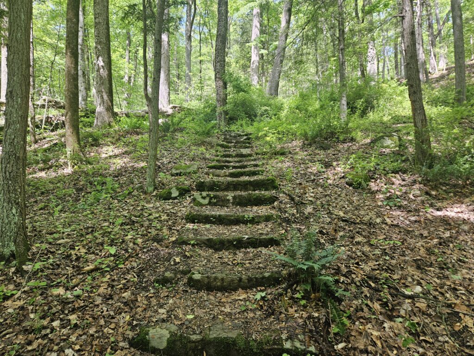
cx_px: 237
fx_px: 315
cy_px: 178
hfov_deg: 73.9
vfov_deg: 58.9
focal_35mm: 23
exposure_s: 1/180
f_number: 1.8
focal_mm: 5.4
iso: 64
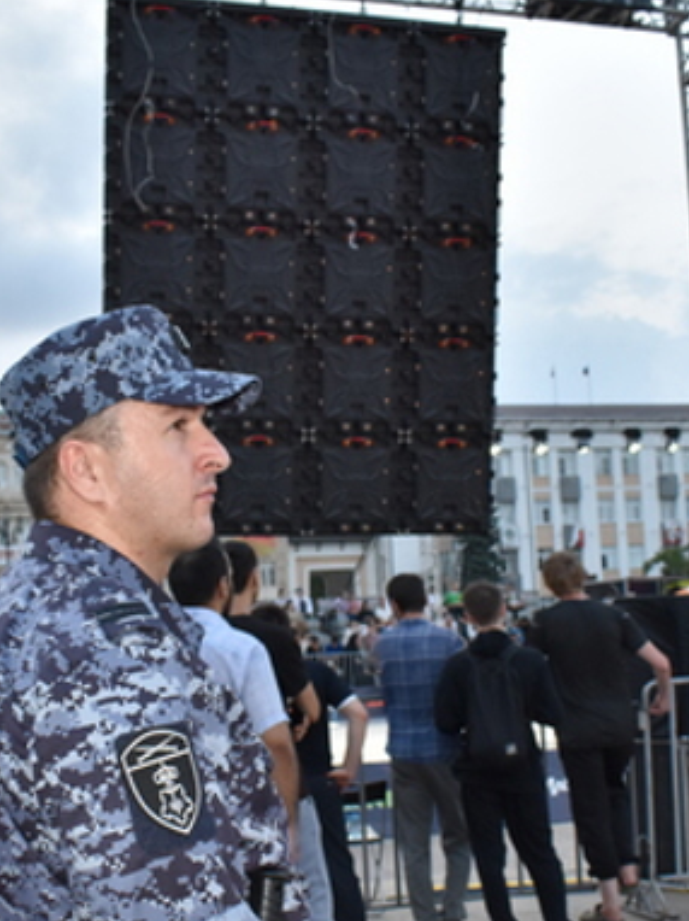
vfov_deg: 37.3
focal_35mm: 51
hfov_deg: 28.5
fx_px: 1355
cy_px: 564
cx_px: 325
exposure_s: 1/125
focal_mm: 18
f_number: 5.6
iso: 800
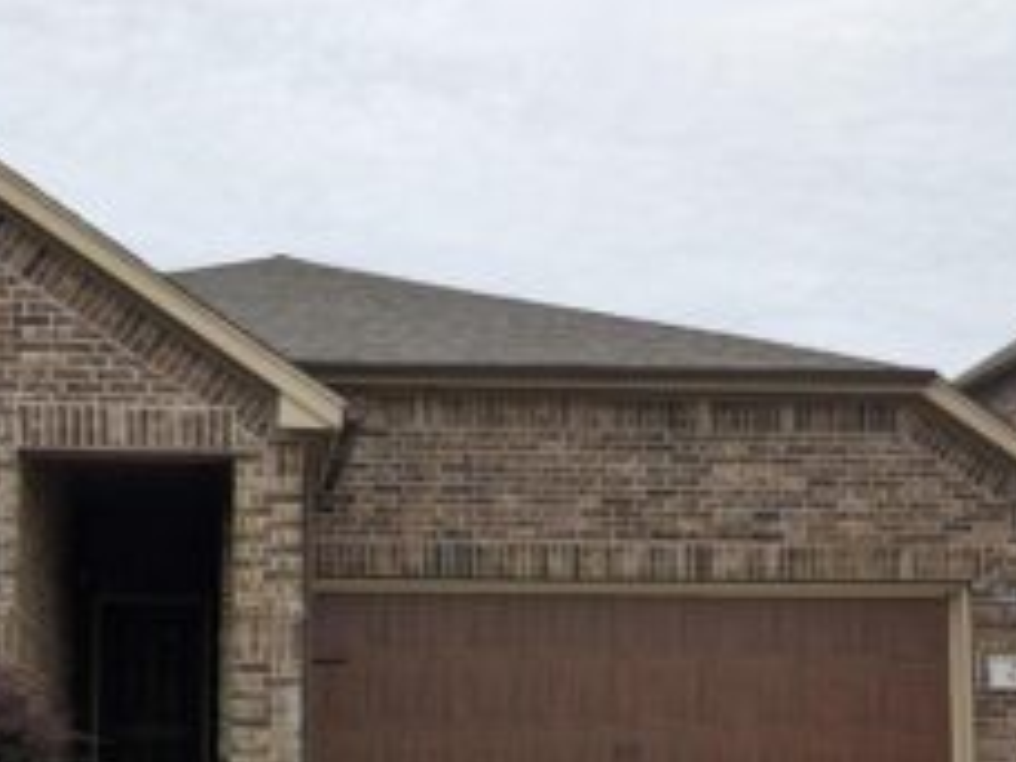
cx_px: 336
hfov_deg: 34.0
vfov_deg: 25.6
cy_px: 624
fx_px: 1644
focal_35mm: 56
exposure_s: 1/321
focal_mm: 6.9
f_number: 1.68
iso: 21
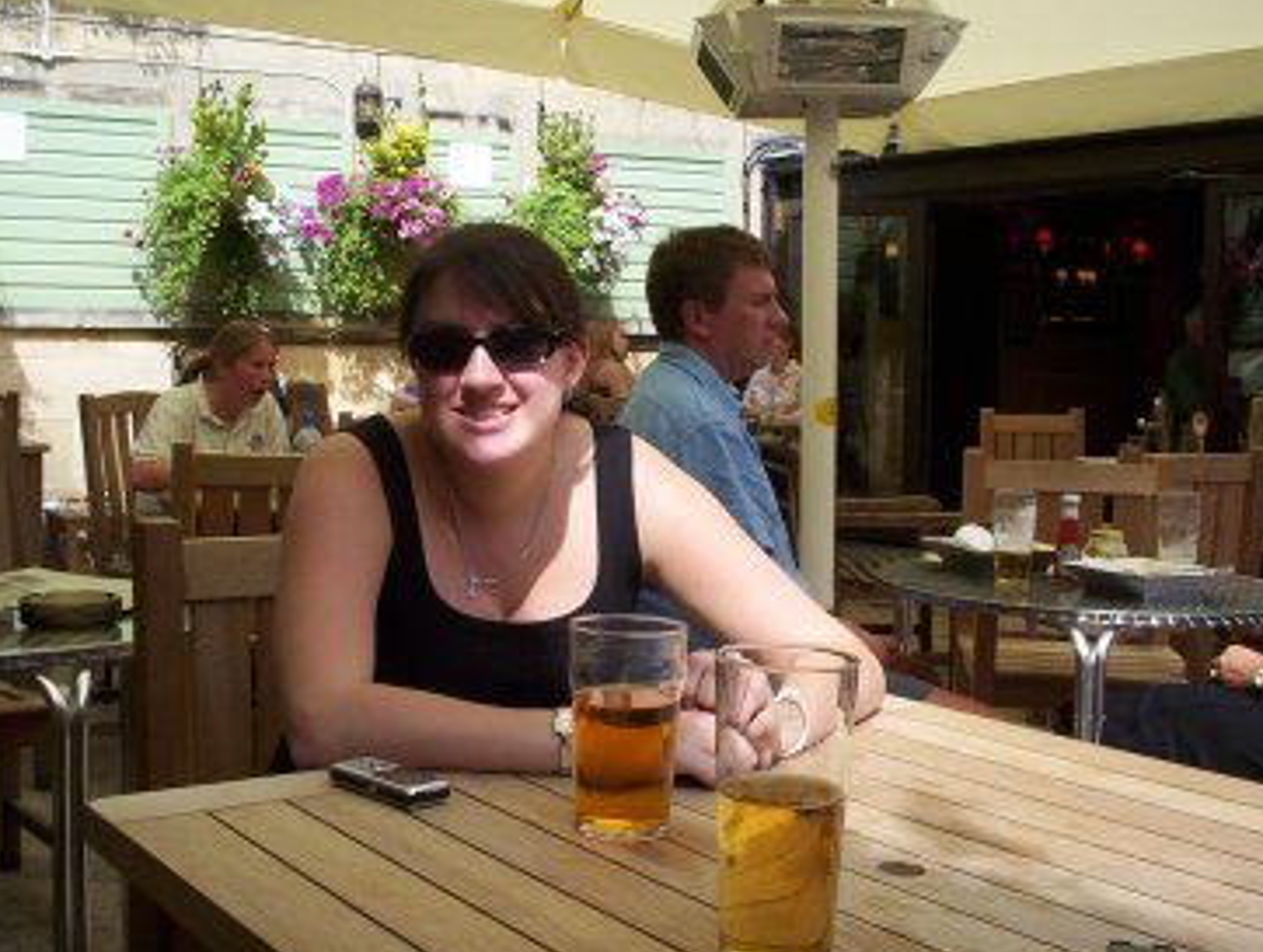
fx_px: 1535
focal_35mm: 42
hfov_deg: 44.7
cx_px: 576
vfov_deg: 34.5
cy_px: 457
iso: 100
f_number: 4.5
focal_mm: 4.99
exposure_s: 1/313
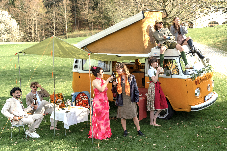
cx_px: 114
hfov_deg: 39.6
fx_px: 315
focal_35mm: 50
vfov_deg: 27.0
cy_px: 76
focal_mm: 50
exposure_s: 1/250
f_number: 5.6
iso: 100
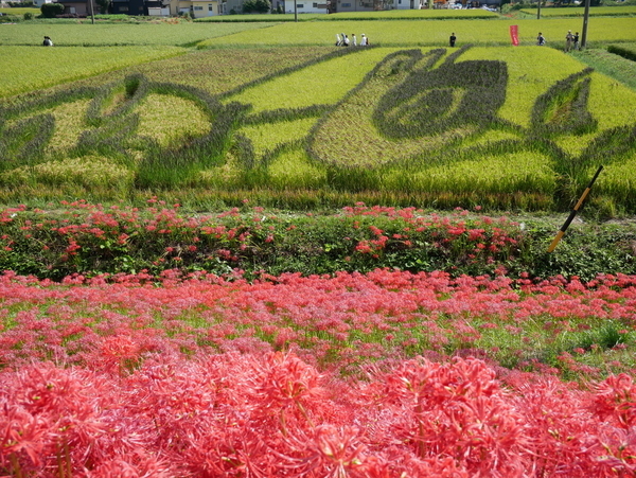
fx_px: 736
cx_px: 318
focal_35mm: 40
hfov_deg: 46.8
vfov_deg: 36.0
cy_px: 239
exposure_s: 1/320
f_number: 8
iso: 200
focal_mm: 20
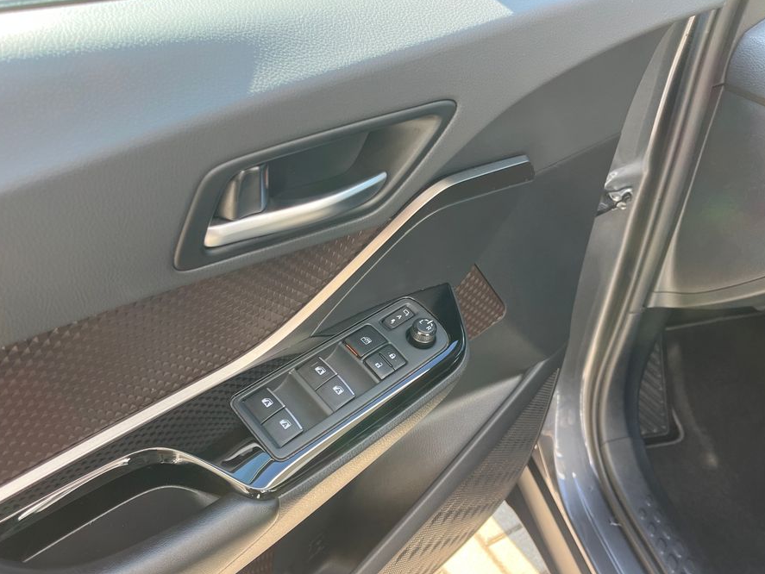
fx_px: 663
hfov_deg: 59.8
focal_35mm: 30
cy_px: 327
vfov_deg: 46.7
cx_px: 336
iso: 50
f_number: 1.6
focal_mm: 5.1
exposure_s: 1/153
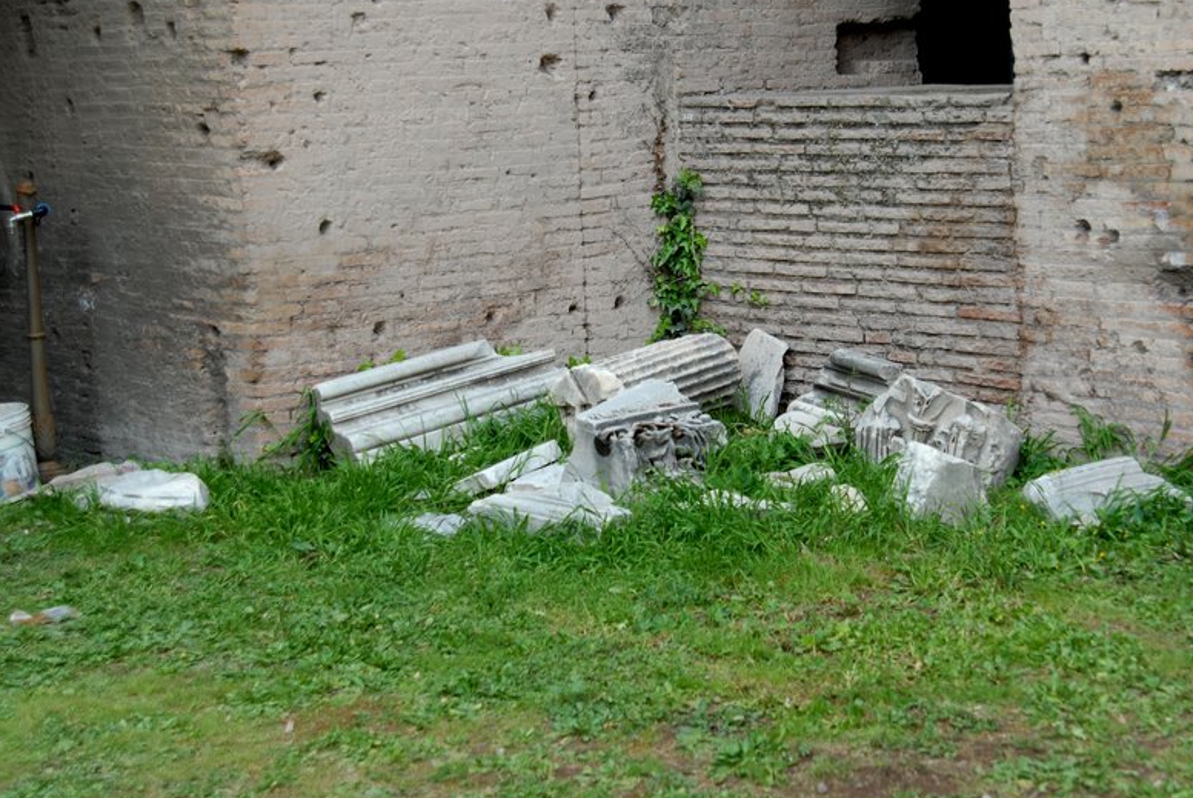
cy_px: 347
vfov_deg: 20.2
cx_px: 700
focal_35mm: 68
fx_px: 2244
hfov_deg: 29.7
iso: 200
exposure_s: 1/125
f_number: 5.6
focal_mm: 35
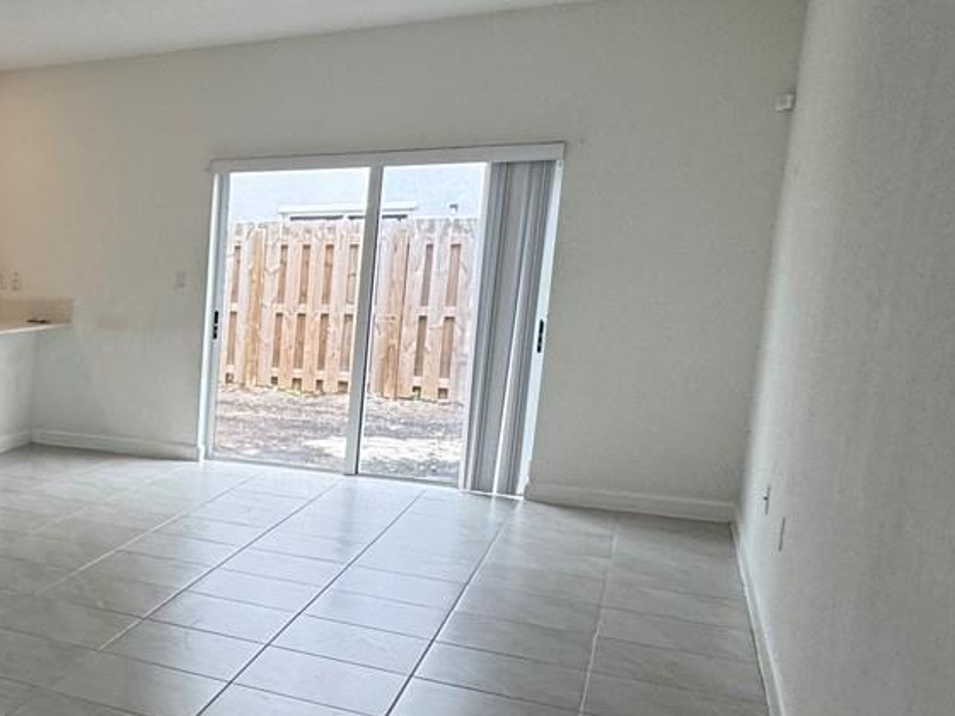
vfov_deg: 35.9
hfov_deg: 33.9
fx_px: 1104
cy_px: 419
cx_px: -281
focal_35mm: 40
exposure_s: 1/120
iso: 50
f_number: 2.2
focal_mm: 2.22
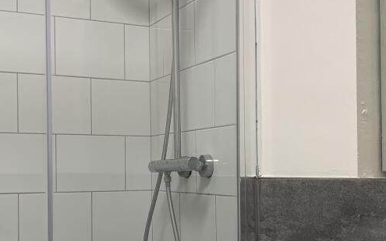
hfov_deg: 35.7
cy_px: 179
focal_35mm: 57
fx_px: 599
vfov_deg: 22.5
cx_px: 192
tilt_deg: +0.1
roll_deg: +0.8
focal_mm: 4.25
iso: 100
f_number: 1.8
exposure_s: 1/112
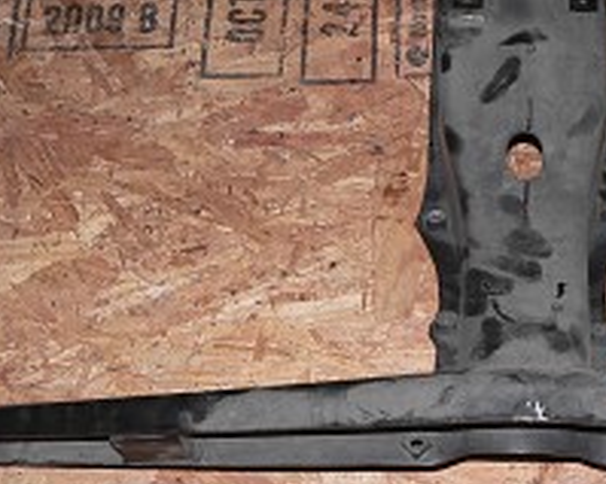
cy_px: 274
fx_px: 1649
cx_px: 542
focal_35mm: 92
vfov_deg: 16.7
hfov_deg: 20.4
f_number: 3.3
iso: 100
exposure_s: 1/60
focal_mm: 6.5
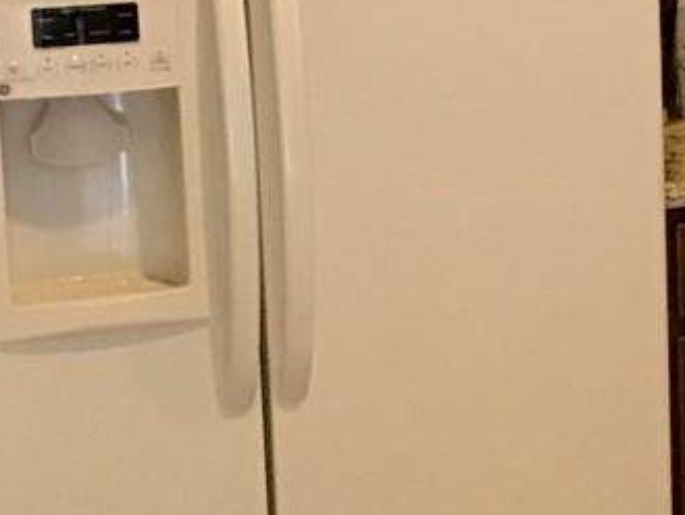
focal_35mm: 136
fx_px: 2692
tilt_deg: -10.4
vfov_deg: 10.9
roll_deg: +0.3
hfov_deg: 13.8
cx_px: 956
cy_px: 204
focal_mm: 3.99
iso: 64
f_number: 1.8
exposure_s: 1/15
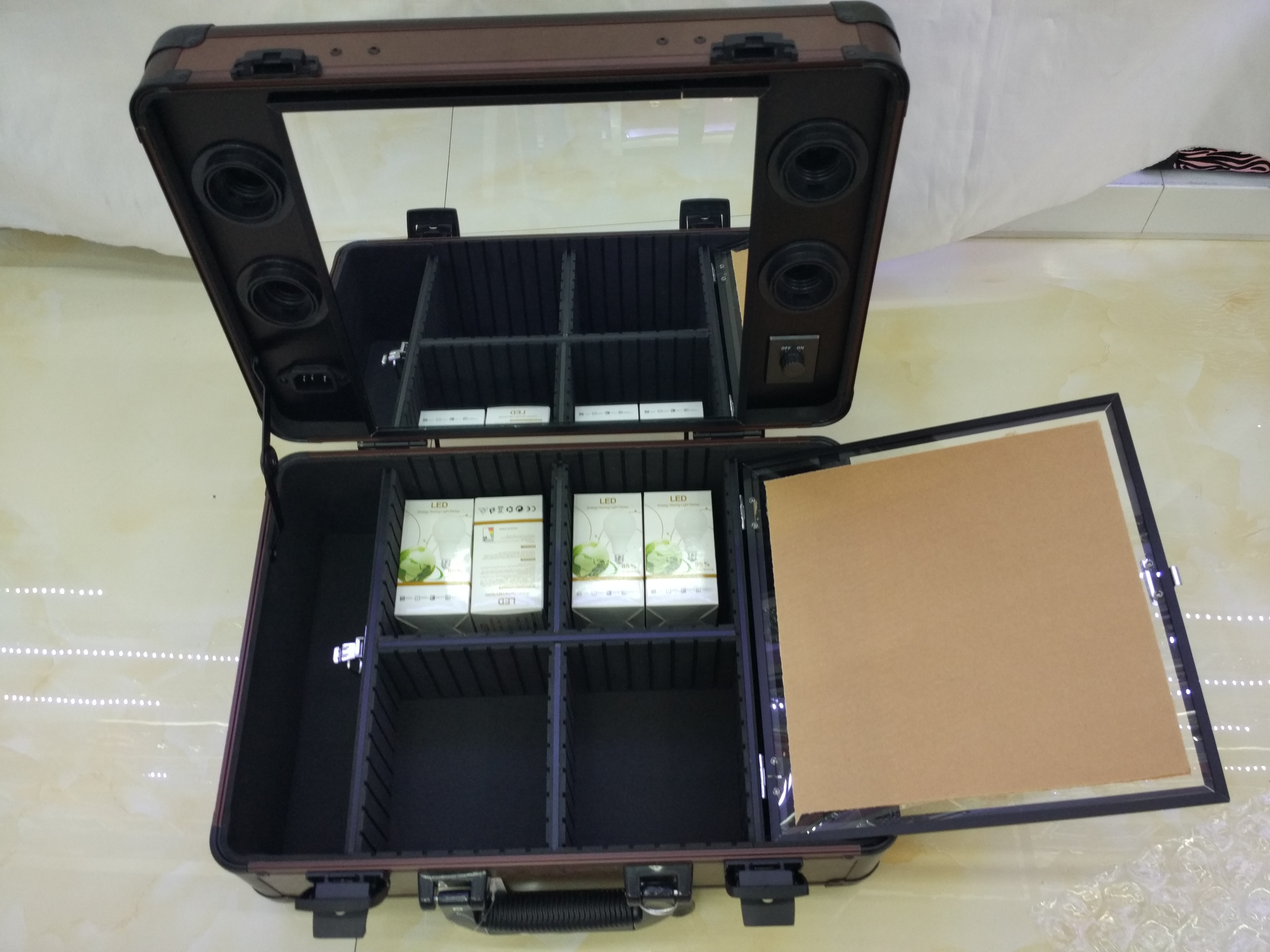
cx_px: 635
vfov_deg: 46.8
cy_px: 476
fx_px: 1101
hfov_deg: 60.0
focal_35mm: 30
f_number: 2
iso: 260
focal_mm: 4.12
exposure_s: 1/33
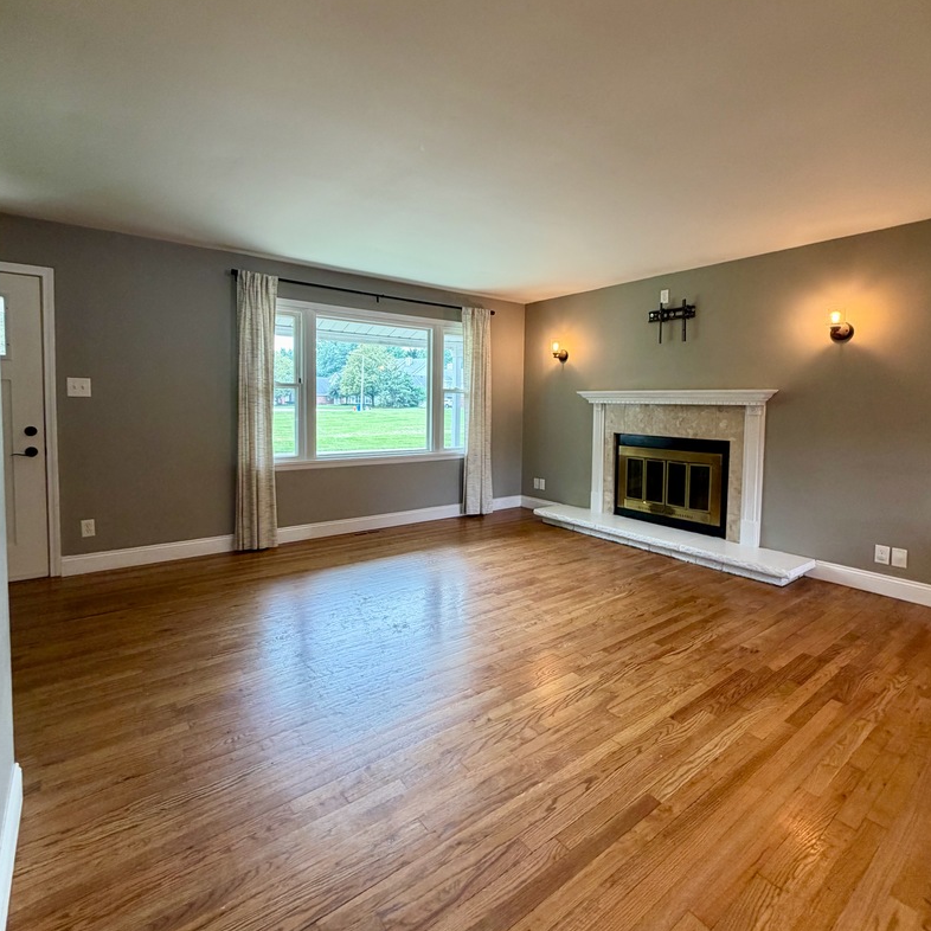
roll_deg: +1.2
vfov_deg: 83.9
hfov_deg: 84.0
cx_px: 469
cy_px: 437
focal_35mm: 17
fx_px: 517
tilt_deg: -3.5
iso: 160
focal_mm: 2.22
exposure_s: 1/60
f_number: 2.2
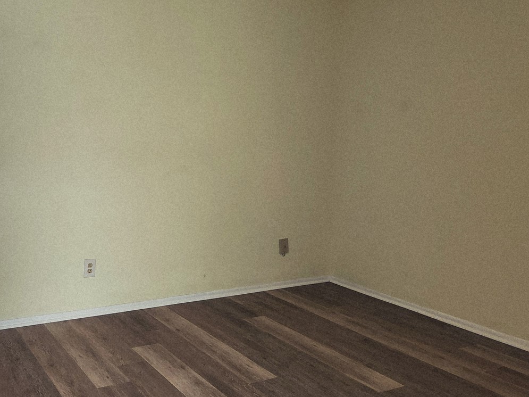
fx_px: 565
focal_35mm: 37
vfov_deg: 38.5
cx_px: 179
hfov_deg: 49.3
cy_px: 166
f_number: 1.8
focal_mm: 5.4
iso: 250
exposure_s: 1/120
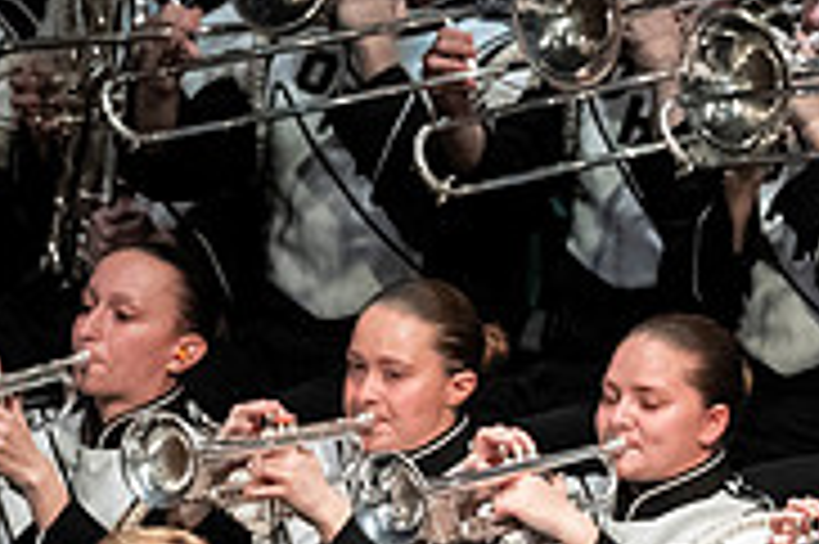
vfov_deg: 1.4
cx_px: 1130
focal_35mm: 956
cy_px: 742
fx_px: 21729
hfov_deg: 2.2
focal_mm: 200
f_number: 4
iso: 4000
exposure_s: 1/500
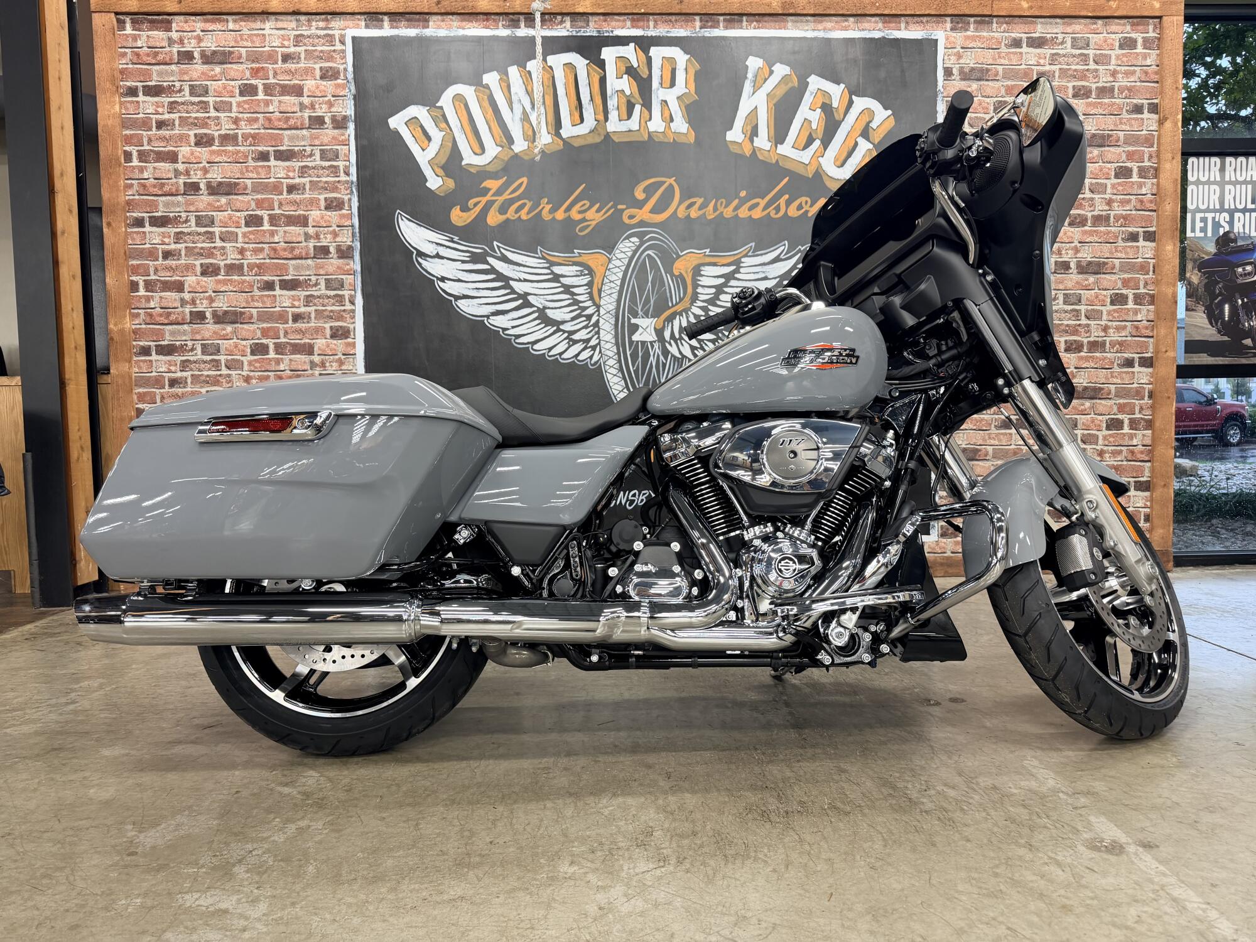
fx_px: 871
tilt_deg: -3.6
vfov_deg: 56.8
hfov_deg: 71.6
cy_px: 471
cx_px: 628
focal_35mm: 24
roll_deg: +0.3
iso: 160
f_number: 1.78
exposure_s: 1/60
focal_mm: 6.76
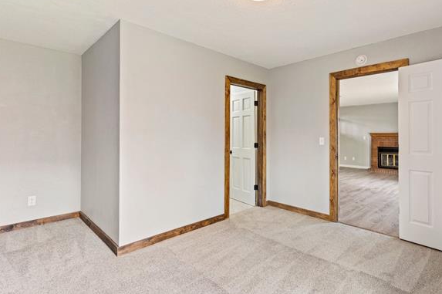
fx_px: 233
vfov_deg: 64.3
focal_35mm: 19
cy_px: 133
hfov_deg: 86.7
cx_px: 241
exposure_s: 1/8
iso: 400
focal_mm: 17
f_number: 8
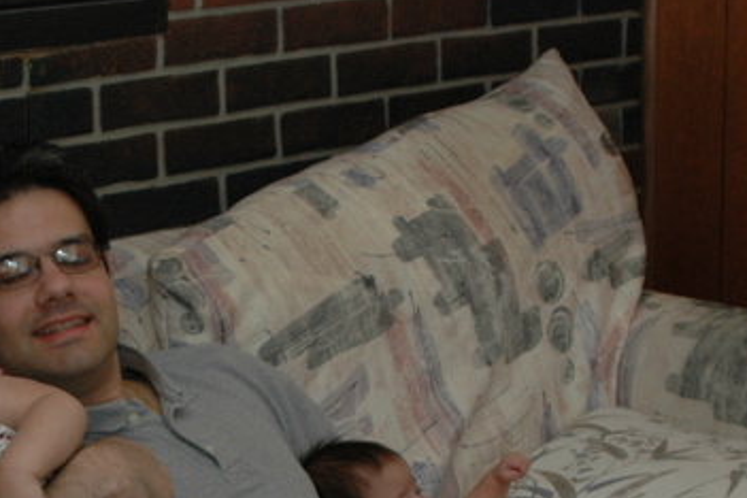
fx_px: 2386
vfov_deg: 11.8
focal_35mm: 115
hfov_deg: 17.7
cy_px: 517
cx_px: 204
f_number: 3.5
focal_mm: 28
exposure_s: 1/60
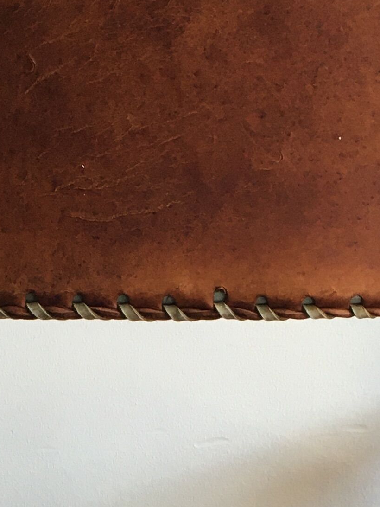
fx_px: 1566
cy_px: 657
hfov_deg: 13.8
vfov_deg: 17.3
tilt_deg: -7.5
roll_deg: -0.5
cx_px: 178
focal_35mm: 107
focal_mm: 4.15
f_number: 2.2
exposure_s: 1/33
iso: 40
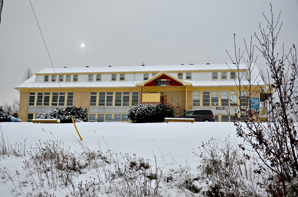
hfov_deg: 51.4
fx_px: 310
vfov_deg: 35.3
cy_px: 98
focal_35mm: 38
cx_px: 149
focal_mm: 25
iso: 100
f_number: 6.3
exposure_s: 1/160
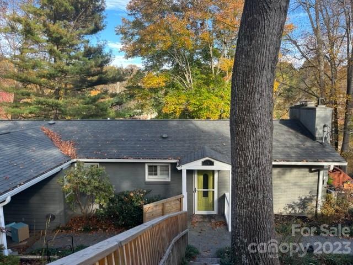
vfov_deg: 53.1
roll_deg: +0.2
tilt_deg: -6.7
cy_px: 132
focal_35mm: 26
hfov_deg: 67.3
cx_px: 176
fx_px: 265
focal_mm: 5.1
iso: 50
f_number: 1.6
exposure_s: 1/345
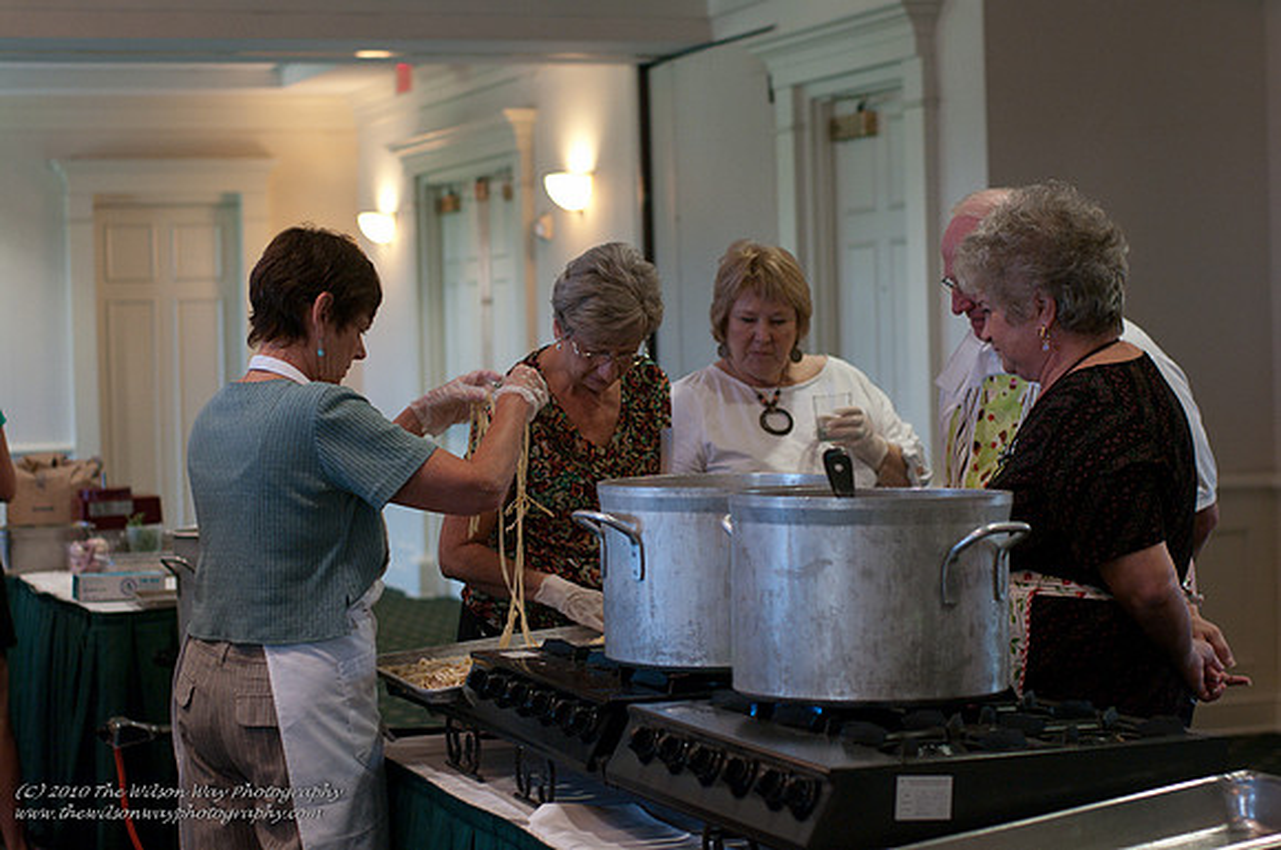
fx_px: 2665
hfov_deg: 27.0
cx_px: 640
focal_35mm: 75
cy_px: 425
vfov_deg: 18.1
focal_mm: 50
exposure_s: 1/90
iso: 800
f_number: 2.8
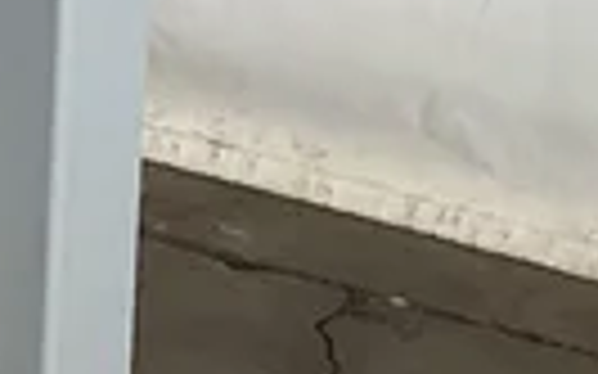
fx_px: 2818
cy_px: -83
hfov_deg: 11.5
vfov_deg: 7.5
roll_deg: -1.0
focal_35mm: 173
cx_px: -373
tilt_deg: -16.6
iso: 80
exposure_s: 1/60
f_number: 1.8
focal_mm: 3
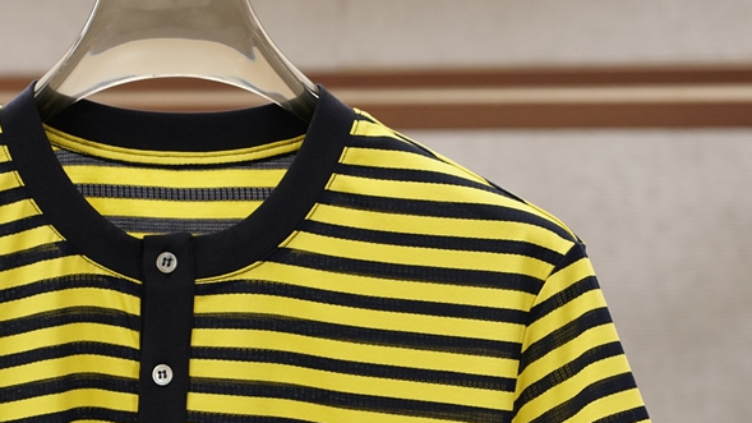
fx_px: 3388
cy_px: 327
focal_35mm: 170
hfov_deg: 12.6
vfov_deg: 7.1
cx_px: 177
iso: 640
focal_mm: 59
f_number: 4
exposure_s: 1/125
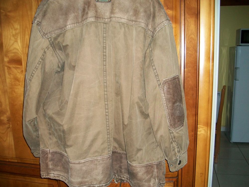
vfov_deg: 41.8
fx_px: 245
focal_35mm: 34
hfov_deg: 54.0
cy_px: 94
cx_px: 124
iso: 120
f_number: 2.8
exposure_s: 1/60
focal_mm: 5.7
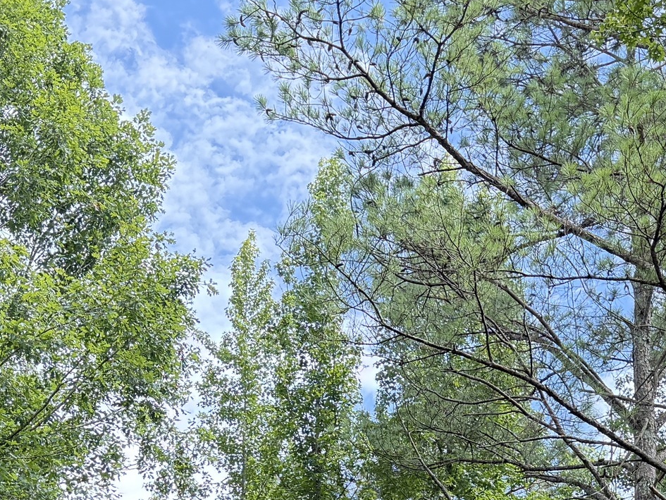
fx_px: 1501
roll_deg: +0.3
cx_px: 259
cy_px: 791
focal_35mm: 78
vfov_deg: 16.8
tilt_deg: +15.6
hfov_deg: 25.0
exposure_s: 1/593
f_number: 1.78
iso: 100
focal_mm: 6.76
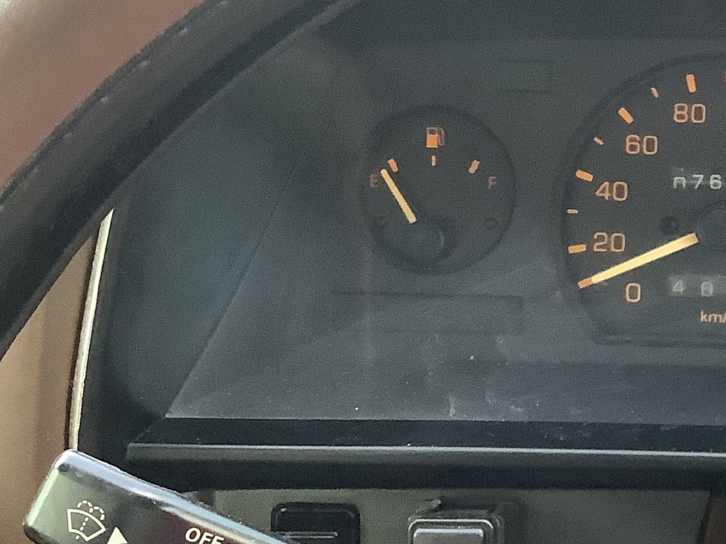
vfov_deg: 17.5
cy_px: 220
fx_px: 1761
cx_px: 865
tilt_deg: -14.5
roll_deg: -0.3
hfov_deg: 21.6
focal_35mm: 84
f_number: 2.4
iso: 200
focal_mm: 3.3
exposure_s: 1/50
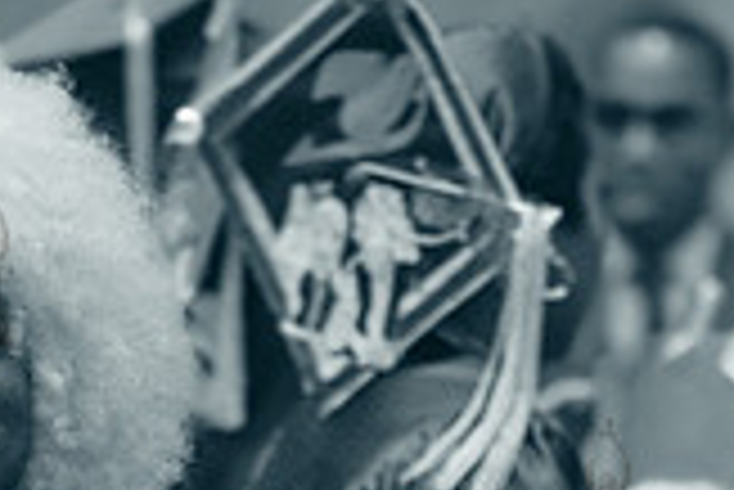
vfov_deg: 3.2
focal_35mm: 433
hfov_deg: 4.8
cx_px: 188
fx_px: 8836
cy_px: 656
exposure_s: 1/125
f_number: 2.8
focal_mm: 105
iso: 8000
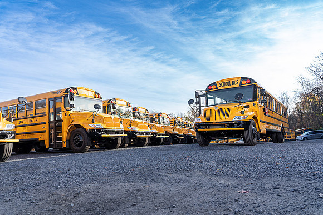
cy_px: 108
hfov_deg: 73.7
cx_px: 162
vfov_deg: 53.2
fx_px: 215
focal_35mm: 24
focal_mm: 24
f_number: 5.6
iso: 125
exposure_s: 1/250
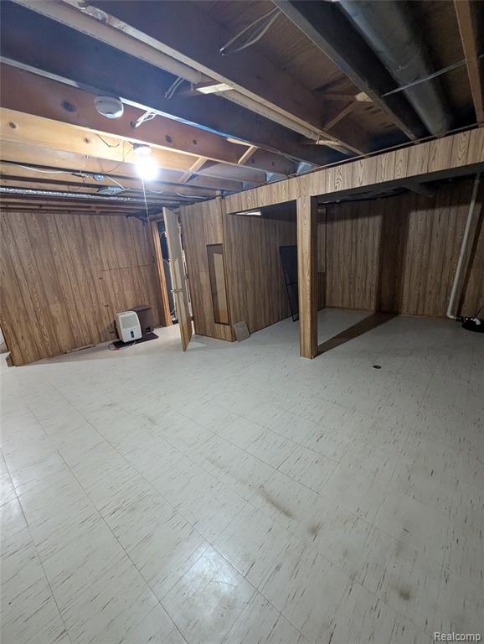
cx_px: 242
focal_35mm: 13
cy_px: 322
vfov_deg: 106.1
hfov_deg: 90.0
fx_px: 242
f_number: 2.2
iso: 401
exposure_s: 1/30
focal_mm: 1.95
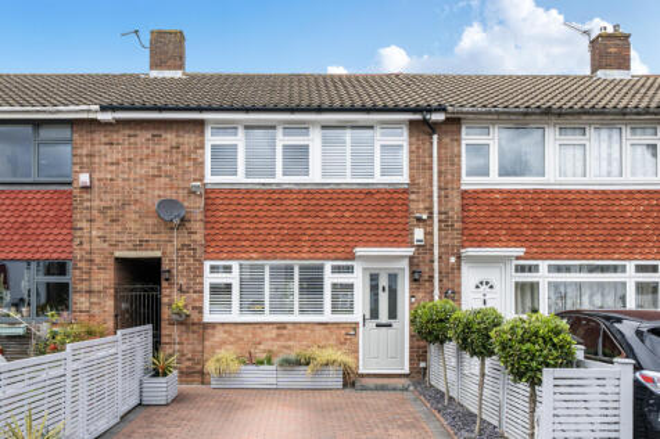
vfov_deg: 43.6
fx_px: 550
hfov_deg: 61.9
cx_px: 330
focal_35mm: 30
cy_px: 220
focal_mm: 20
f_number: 8
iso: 400
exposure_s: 1/320
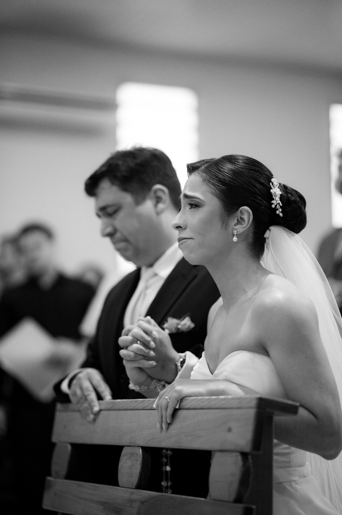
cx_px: 171
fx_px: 1213
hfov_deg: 16.0
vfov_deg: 23.9
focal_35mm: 85
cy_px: 258
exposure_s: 1/320
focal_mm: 85
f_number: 2
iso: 2500
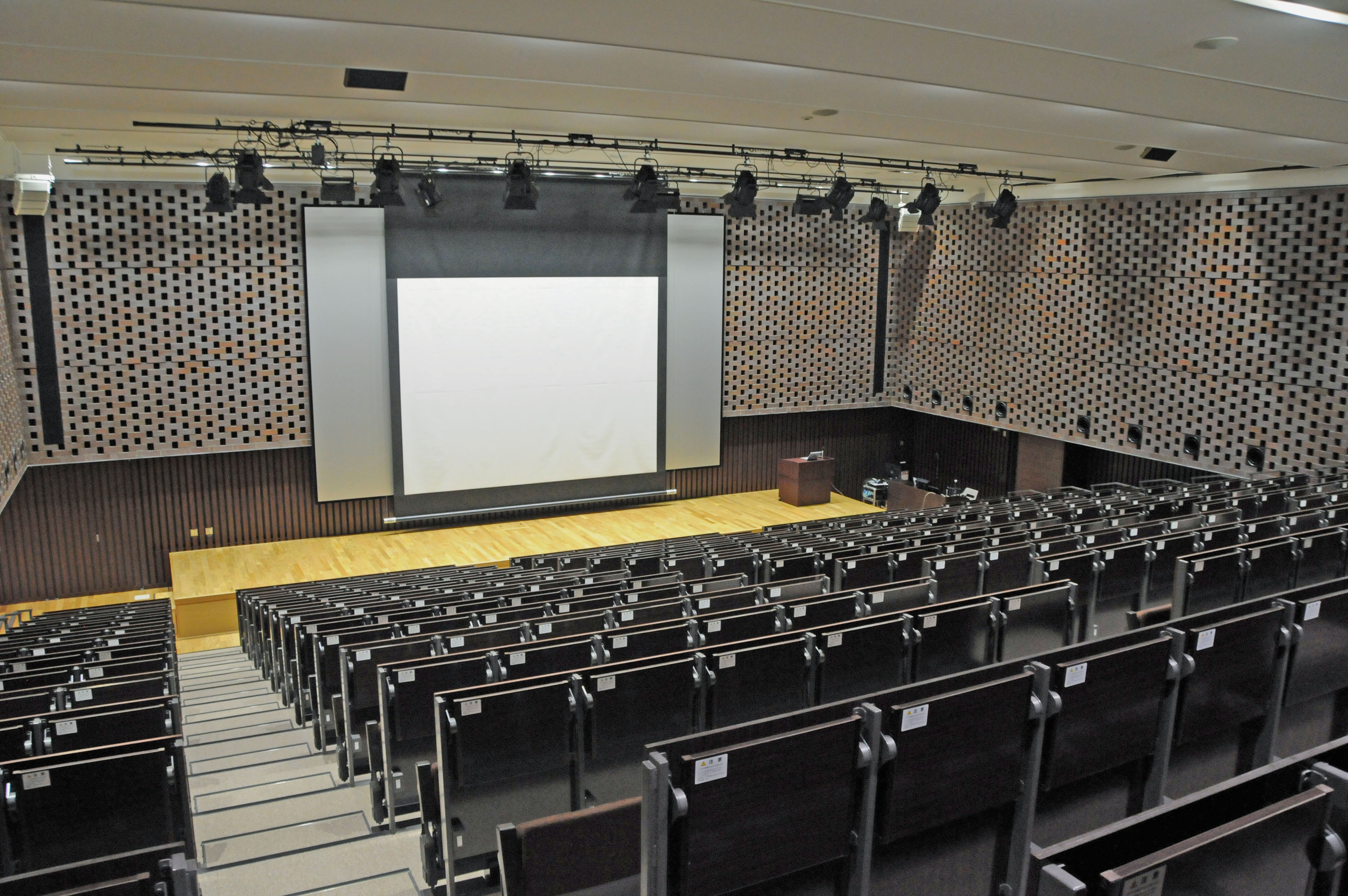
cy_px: 448
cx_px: 674
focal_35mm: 27
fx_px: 1010
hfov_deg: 67.4
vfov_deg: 47.8
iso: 1600
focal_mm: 18
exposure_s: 1/80
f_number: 5.6
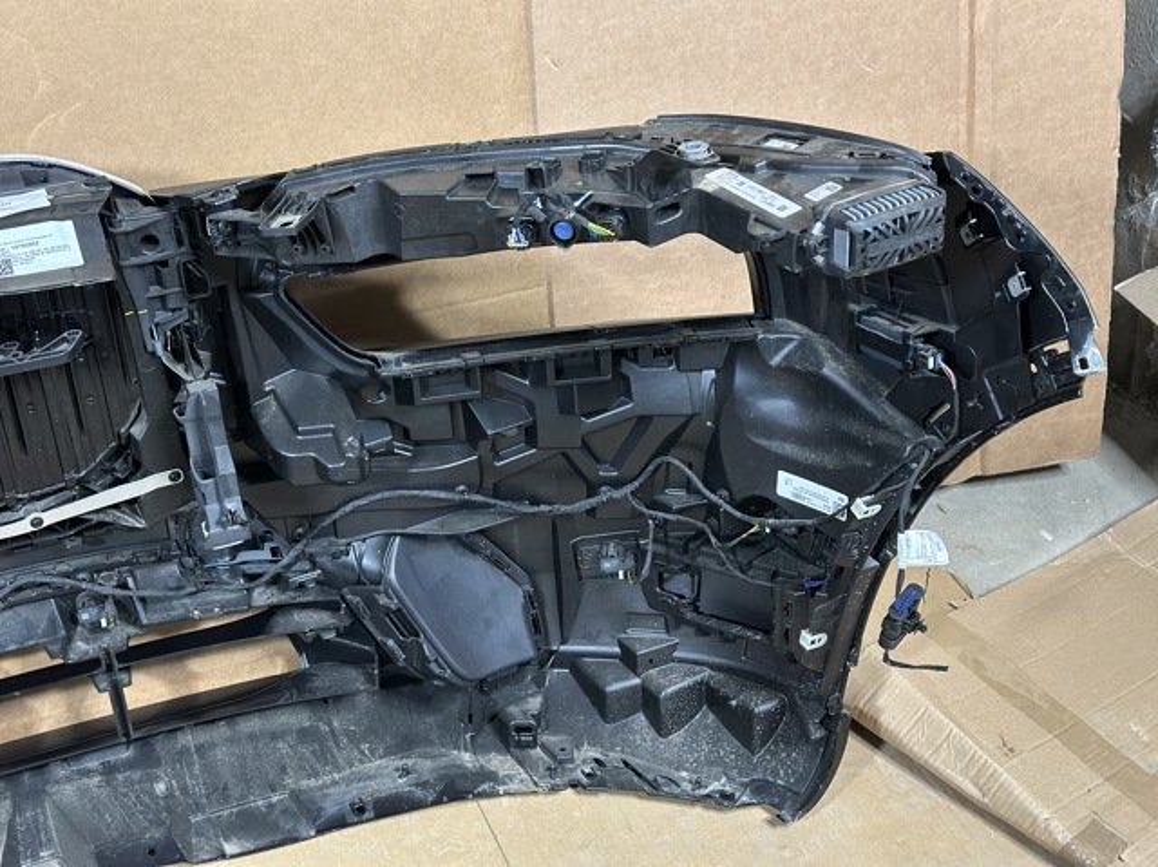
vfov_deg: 30.2
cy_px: 434
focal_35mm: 48
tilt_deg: -33.2
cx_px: 579
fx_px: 1605
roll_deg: +1.1
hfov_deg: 39.7
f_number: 1.78
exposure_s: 1/33
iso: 400
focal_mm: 6.86
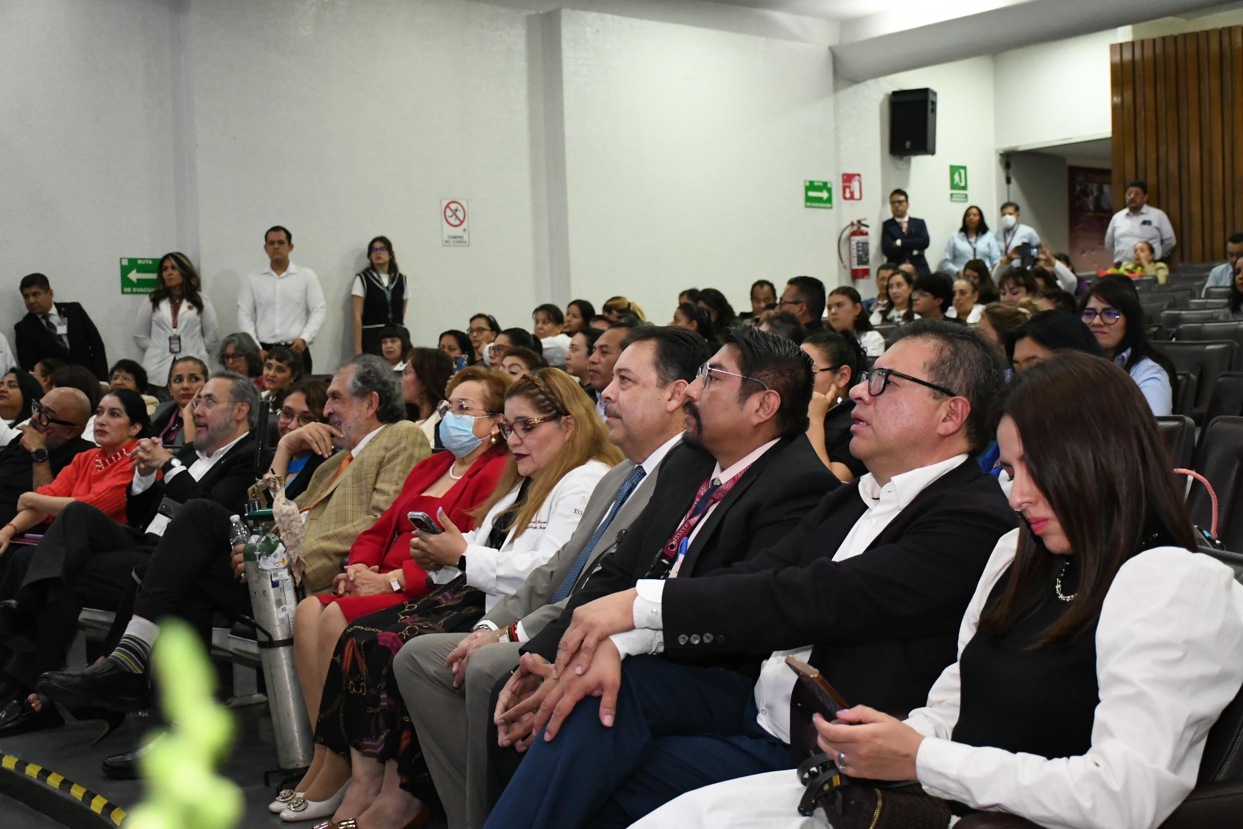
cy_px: 414
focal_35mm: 48
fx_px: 1657
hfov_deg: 41.1
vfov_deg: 28.1
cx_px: 622
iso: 5000
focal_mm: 32
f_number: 4
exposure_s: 1/160
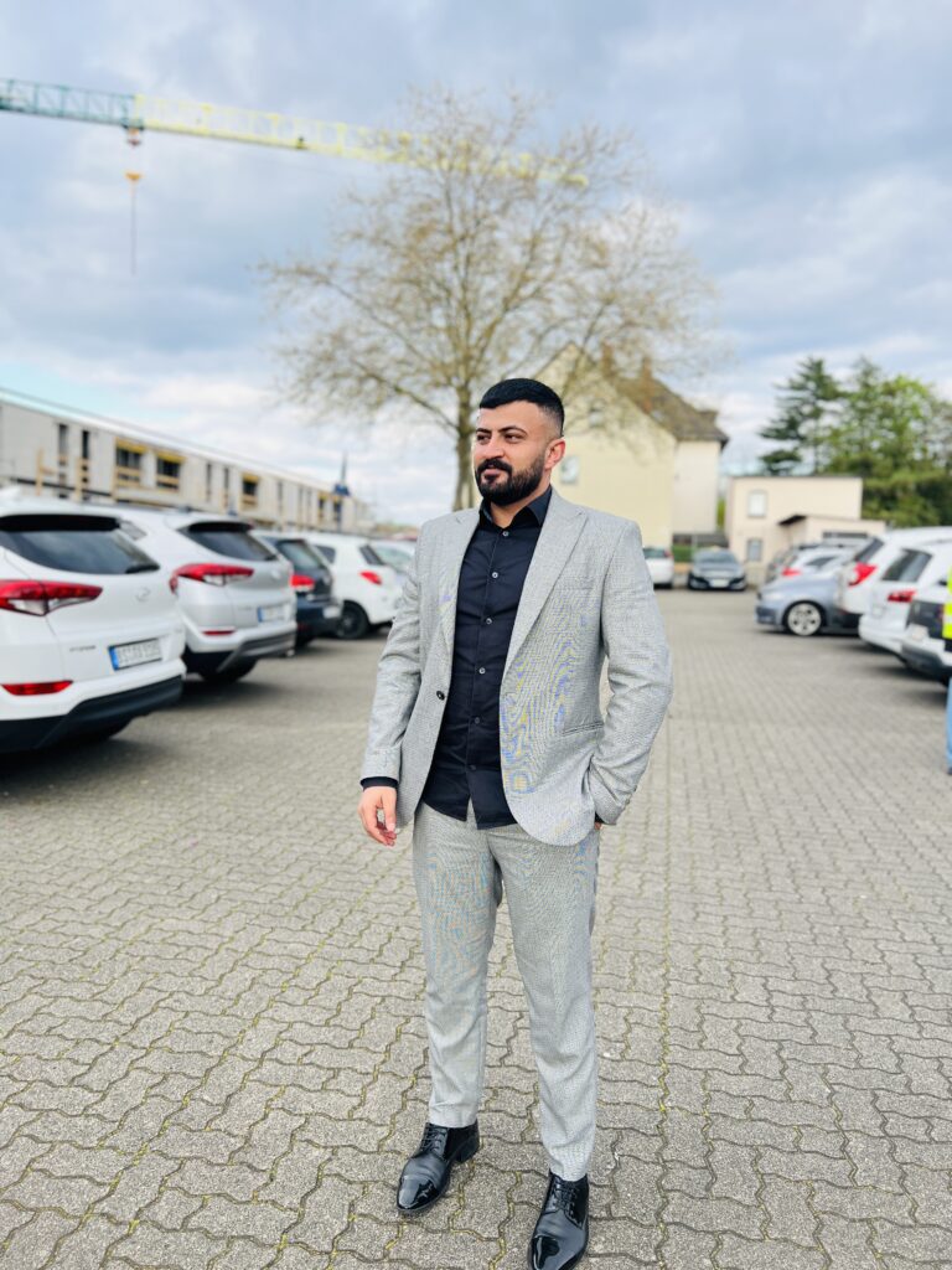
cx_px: 476
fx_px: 953
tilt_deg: -3.9
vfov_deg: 67.3
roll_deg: -1.2
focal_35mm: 26
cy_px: 635
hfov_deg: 53.1
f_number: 1.5
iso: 50
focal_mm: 5.7
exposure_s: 1/859
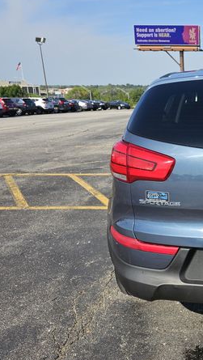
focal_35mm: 36
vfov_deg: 55.2
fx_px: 344
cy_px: 174
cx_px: 243
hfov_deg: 28.6
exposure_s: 1/614
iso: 10
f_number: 1.7
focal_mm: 6.3
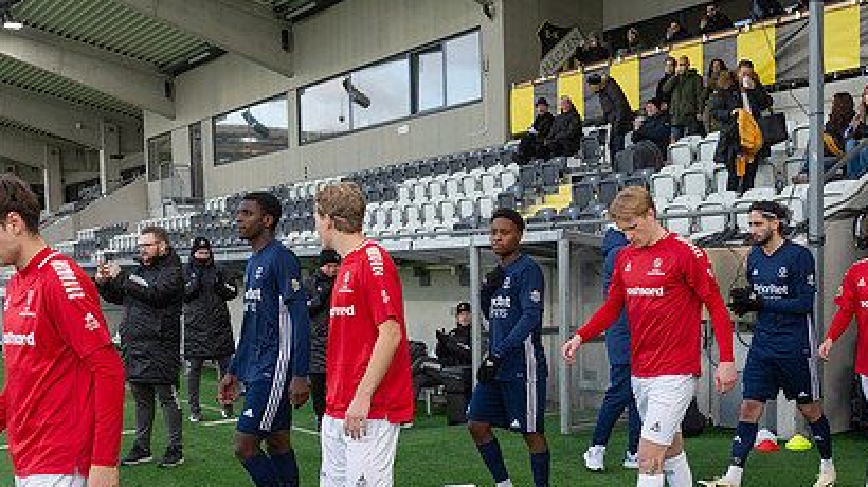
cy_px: 359
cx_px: 512
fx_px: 1058
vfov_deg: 25.6
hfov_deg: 44.4
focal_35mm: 46
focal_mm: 31
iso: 1100
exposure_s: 1/400
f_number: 5
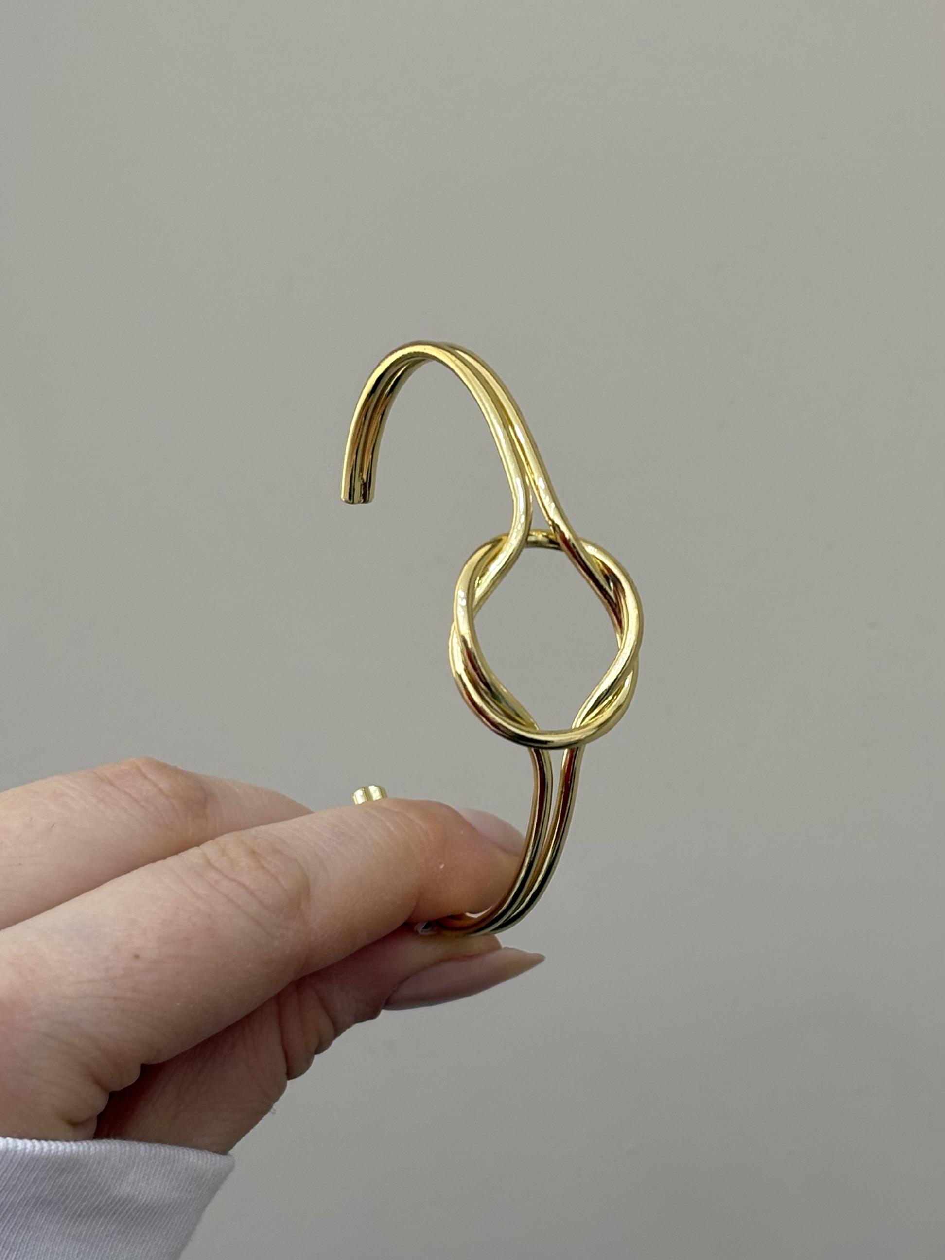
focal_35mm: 52
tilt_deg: +5.8
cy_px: 630
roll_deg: +1.0
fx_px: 1893
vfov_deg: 36.8
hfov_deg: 28.0
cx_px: 472
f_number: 1.6
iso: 25
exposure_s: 1/50
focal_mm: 5.96
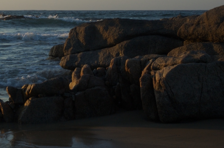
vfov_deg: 12.4
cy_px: 34
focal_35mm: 109
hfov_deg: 18.0
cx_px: -33
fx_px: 677
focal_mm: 31
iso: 200
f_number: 13
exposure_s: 1/50
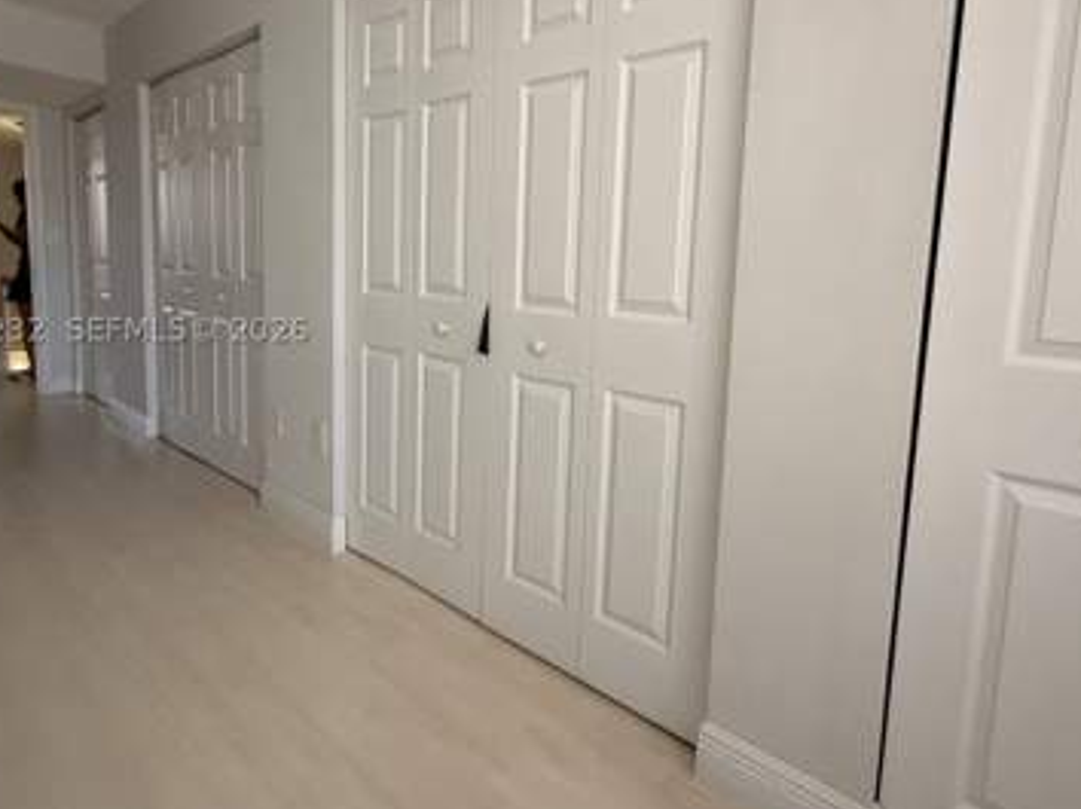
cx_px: 589
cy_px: 330
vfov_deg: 68.0
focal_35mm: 19
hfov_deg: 84.5
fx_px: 593
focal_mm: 2.22
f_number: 2.2
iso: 250
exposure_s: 1/121
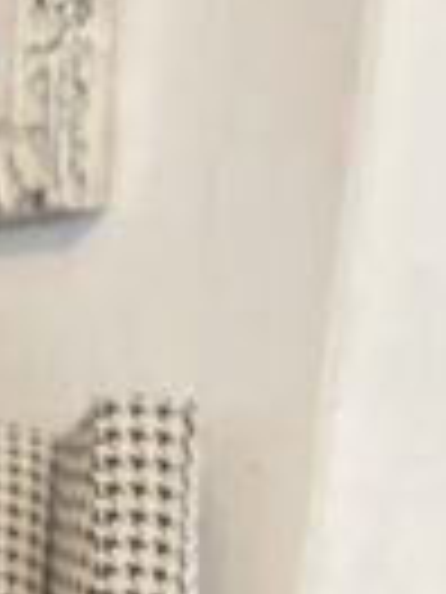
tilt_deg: -12.5
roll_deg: -1.3
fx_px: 2027
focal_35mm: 118
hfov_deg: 11.5
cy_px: 868
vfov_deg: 15.5
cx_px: -410
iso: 400
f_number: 1.6
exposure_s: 1/33
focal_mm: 4.2
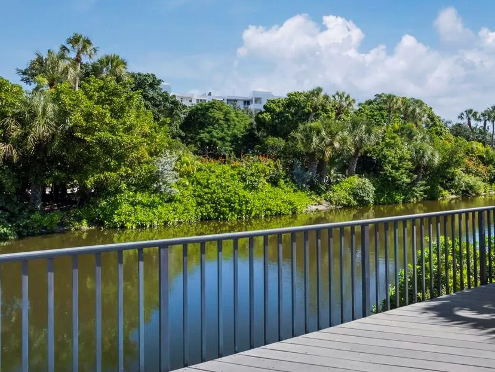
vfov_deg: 51.0
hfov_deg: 64.6
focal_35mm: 27
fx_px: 386
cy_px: 147
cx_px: 300
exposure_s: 1/1000
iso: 400
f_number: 7.1
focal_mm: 7
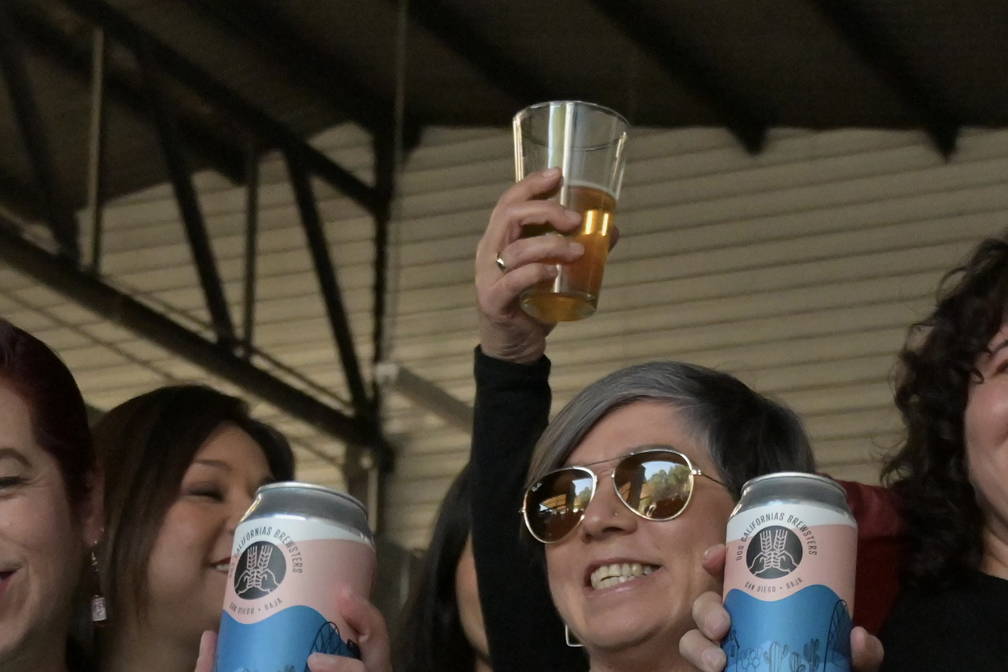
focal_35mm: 102
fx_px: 2856
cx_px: 495
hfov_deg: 20.0
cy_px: 917
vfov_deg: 12.9
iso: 4000
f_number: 4
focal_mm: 24
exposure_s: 1/1250
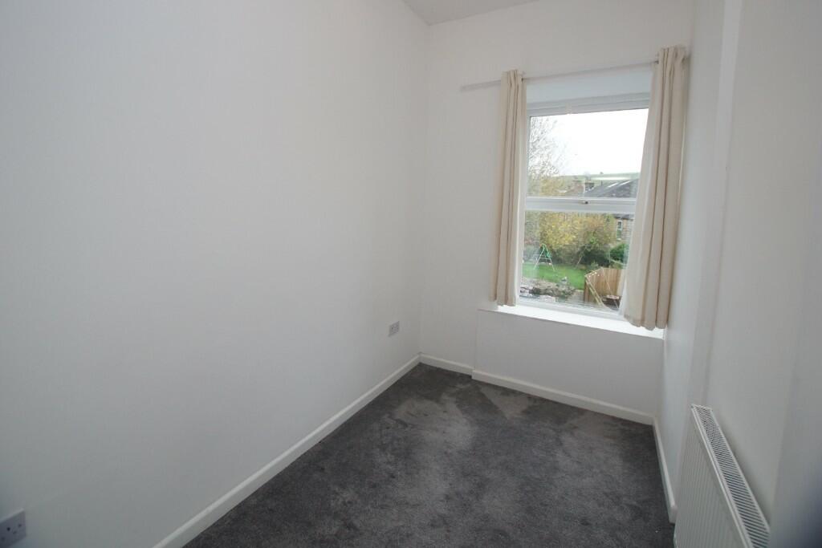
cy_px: 274
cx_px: 411
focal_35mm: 15
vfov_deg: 77.3
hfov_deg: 100.4
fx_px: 343
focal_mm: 10
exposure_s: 1/160
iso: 640
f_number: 4
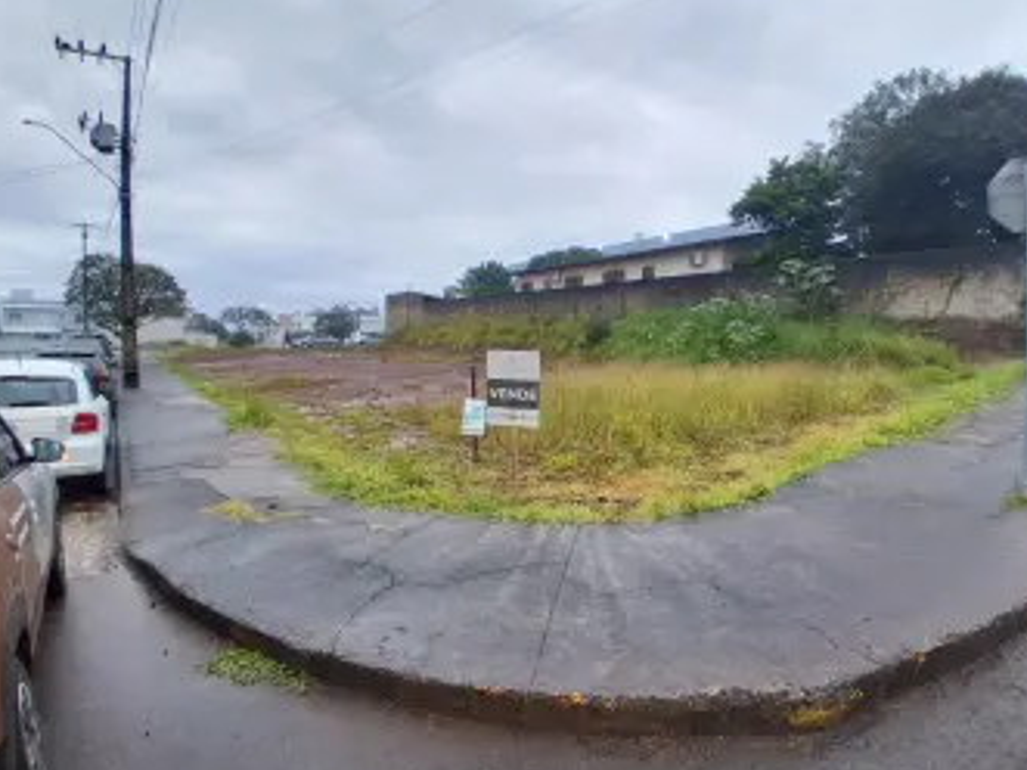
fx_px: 534
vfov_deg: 71.5
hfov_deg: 87.8
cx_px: 524
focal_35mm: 18
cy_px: 399
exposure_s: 1/60
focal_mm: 1.4
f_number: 2.2
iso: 125
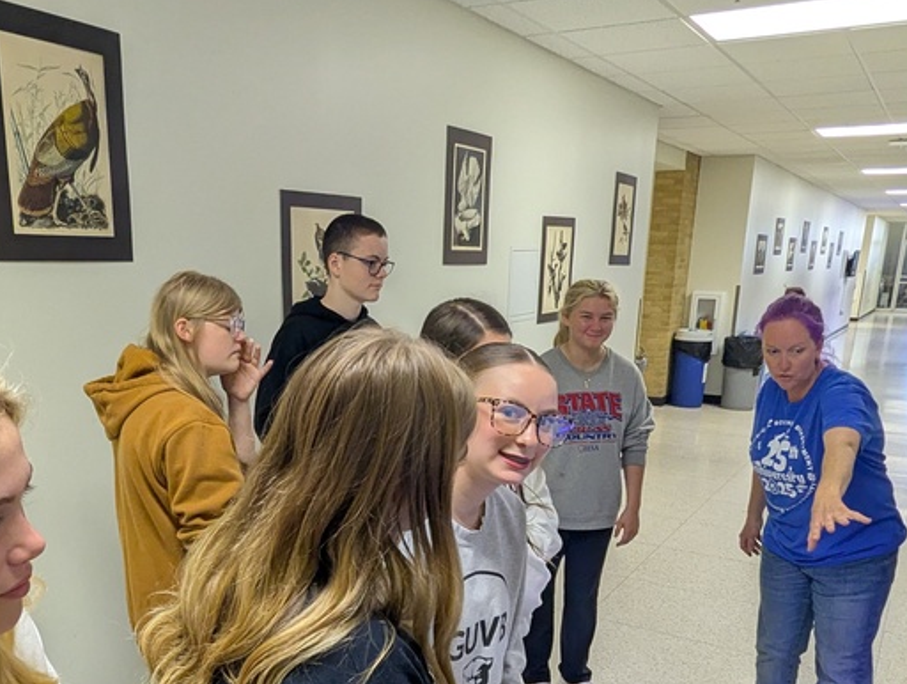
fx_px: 840
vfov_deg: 43.0
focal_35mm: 32
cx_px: 388
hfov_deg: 56.5
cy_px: 504
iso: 227
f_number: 2.2
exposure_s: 1/86.6
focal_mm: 2.35
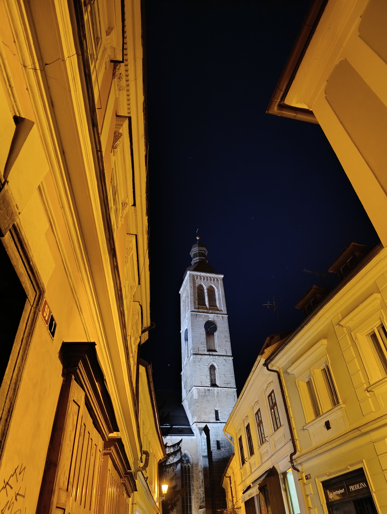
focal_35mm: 23
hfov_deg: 59.0
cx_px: 194
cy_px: 257
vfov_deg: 73.8
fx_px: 342
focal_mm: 6.11
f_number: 1.65
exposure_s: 1/12.5
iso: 3250
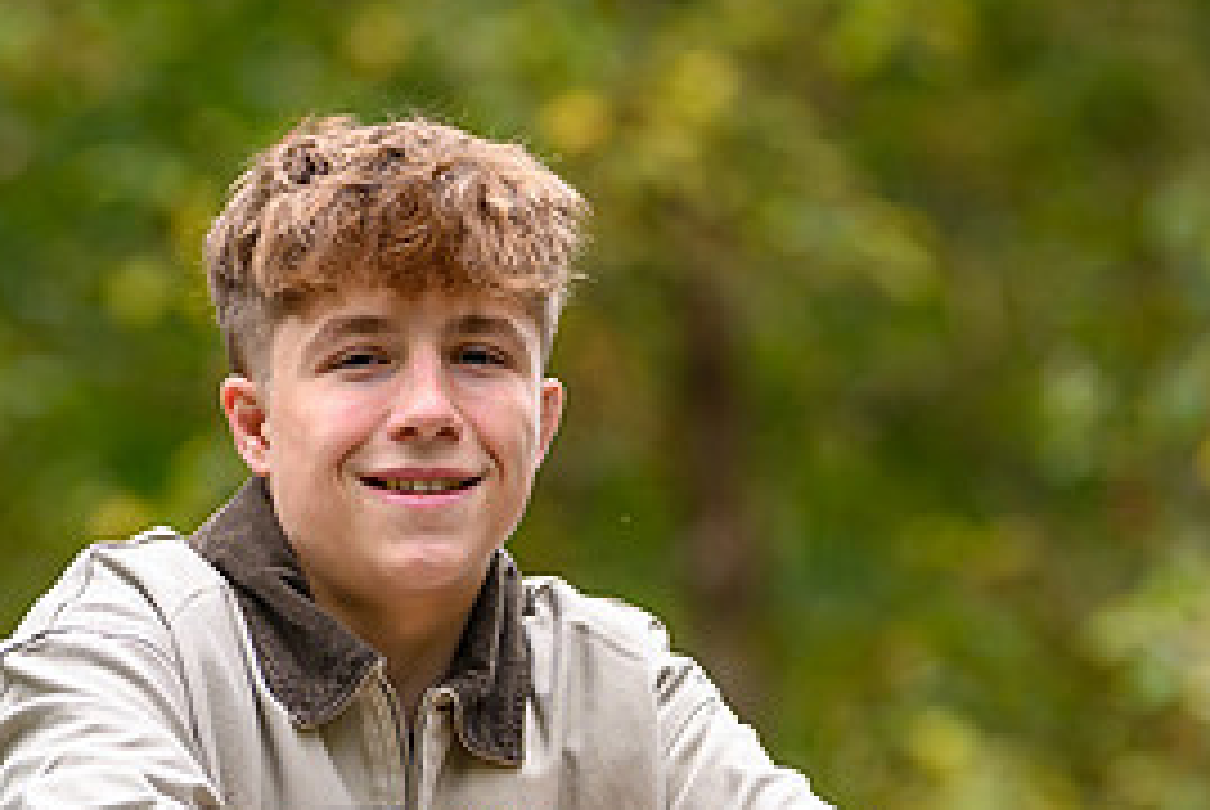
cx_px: 275
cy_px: 719
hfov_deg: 5.3
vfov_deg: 3.5
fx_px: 13089
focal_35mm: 389
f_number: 1.8
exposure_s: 1/200
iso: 160
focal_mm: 135
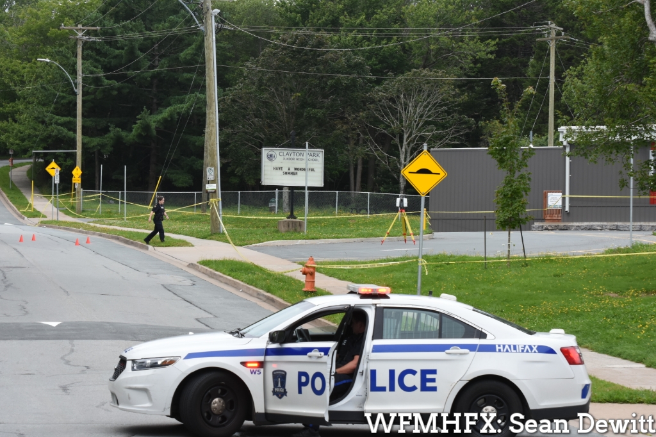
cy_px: 218
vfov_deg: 10.2
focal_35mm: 135
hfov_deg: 15.2
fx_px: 2459
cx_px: 328
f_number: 8
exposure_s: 1/500
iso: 500
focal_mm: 90
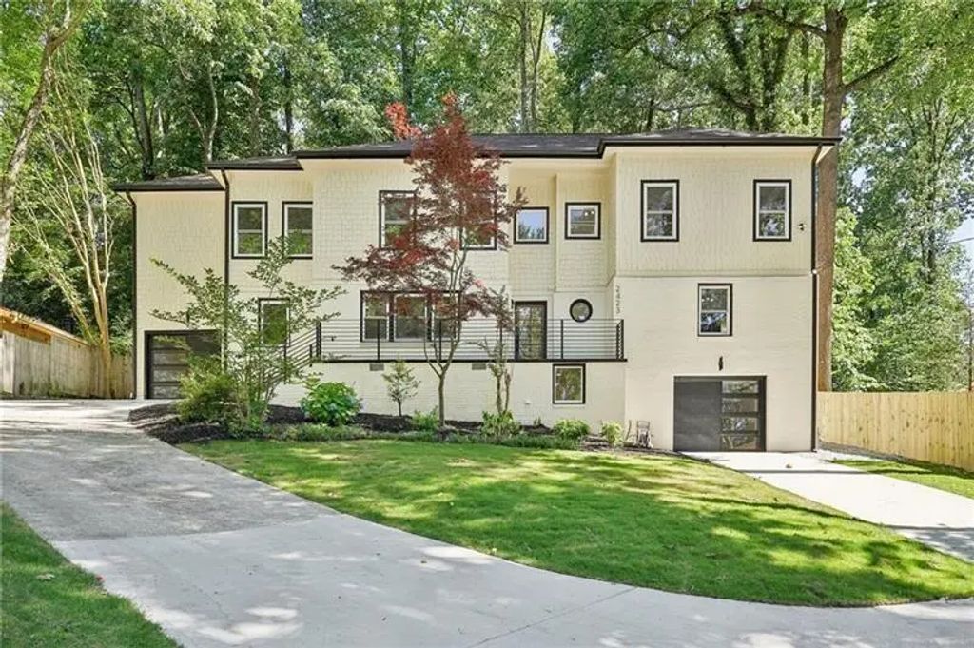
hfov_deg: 70.5
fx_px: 689
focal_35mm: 26
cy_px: 324
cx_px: 487
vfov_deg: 50.3
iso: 400
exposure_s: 1/200
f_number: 8
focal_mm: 25.5
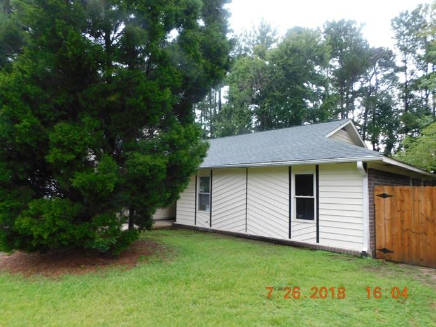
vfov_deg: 58.9
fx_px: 290
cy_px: 164
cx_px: 218
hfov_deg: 73.9
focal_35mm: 23
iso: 160
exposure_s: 1/30
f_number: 3
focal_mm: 4
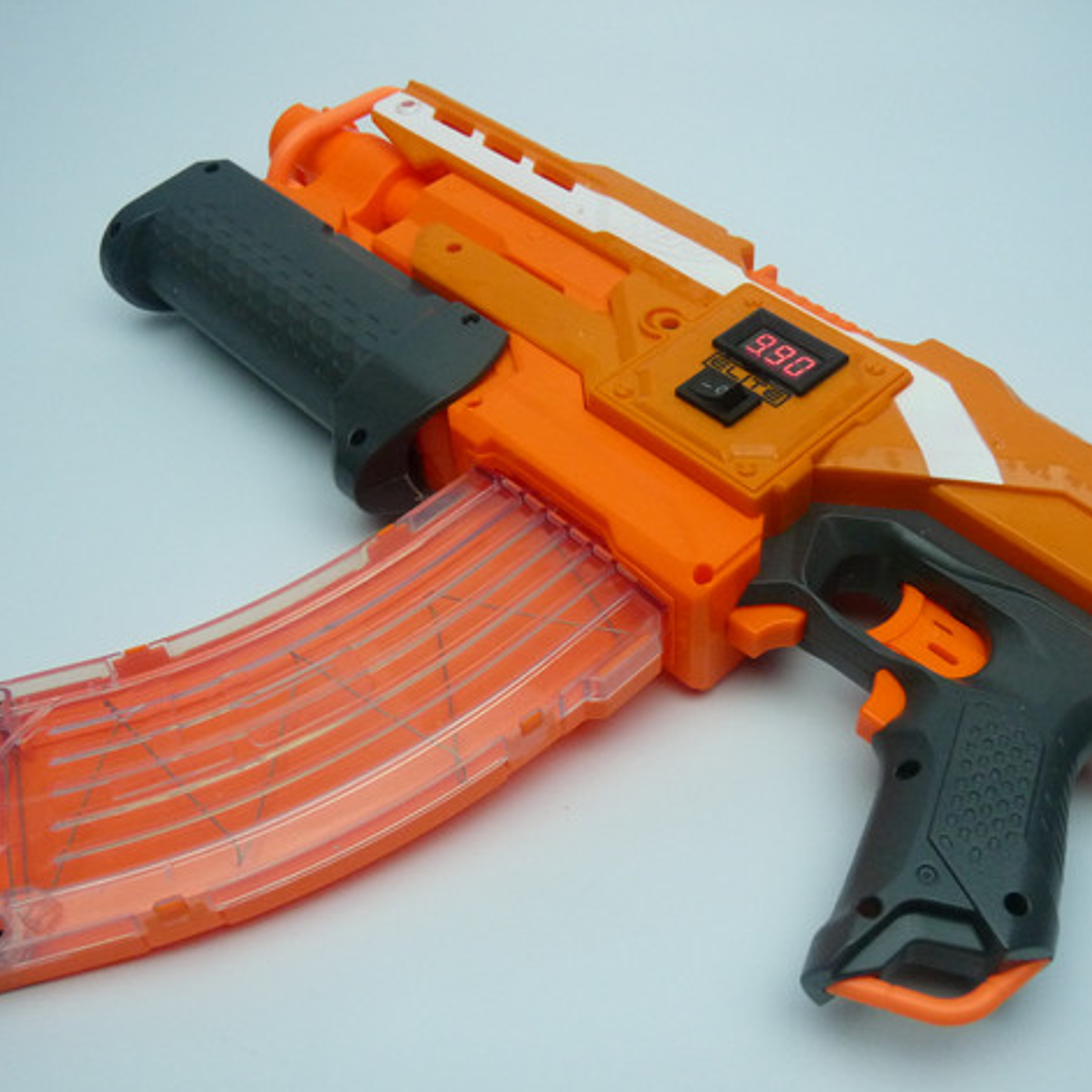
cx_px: 619
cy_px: 543
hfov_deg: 45.9
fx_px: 1285
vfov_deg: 46.0
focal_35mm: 36
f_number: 3.2
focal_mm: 5.4
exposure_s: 1/160
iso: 400
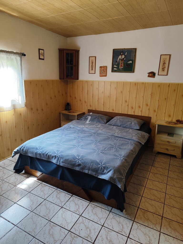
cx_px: 92
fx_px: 162
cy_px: 122
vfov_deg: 73.9
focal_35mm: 23
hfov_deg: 58.9
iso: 250
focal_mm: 6.19
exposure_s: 1/50
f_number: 1.65
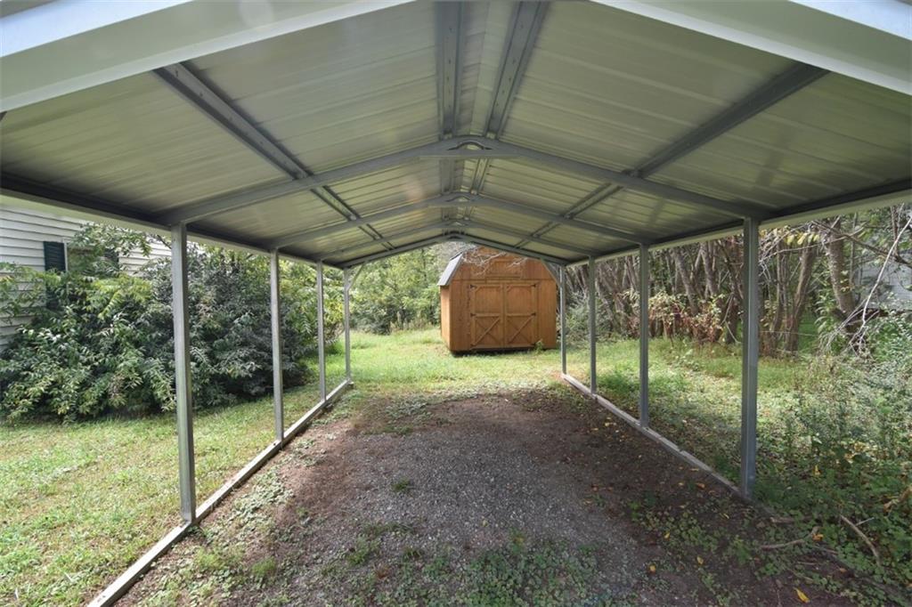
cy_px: 304
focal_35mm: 16
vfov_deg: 72.0
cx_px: 456
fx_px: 418
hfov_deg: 95.0
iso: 800
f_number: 7.1
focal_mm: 11
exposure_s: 1/200
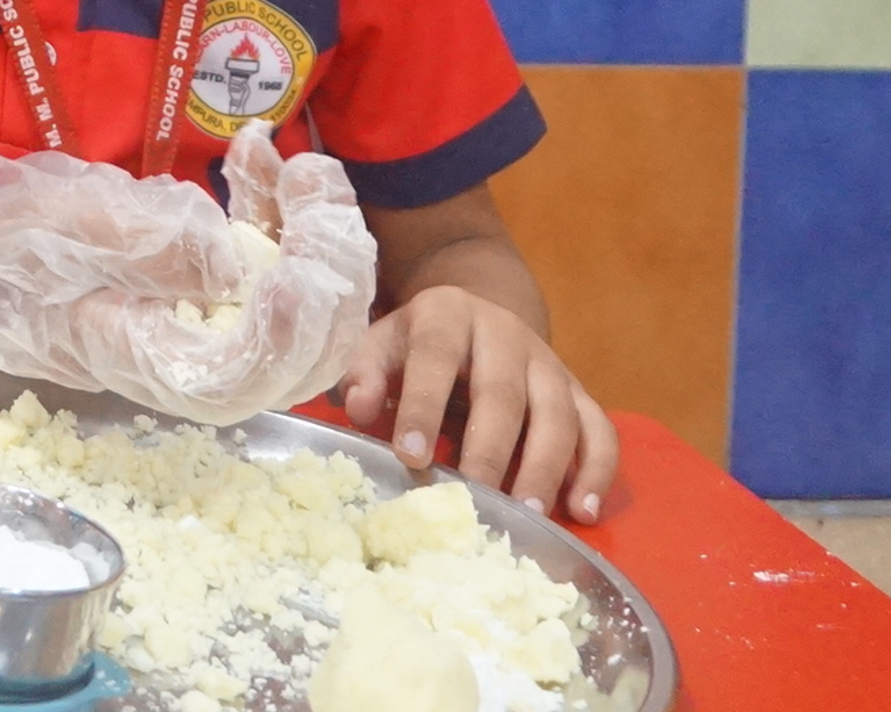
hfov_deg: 17.3
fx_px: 2477
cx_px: -619
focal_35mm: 94
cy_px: -427
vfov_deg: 14.9
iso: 3200
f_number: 3.5
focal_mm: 16
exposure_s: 1/100
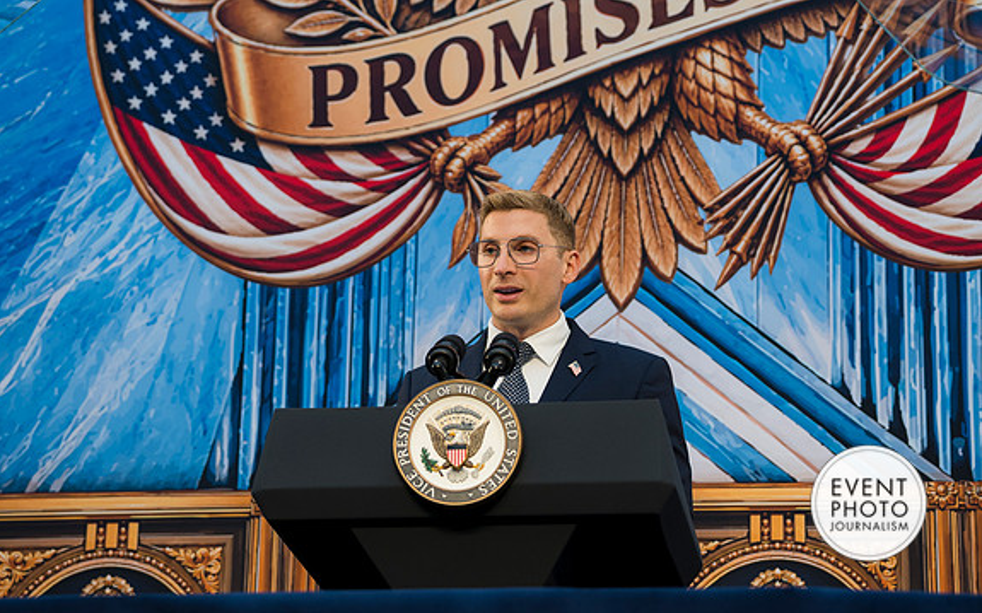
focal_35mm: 111
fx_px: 2970
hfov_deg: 18.8
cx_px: 488
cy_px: 287
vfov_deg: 11.8
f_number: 2.8
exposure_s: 1/200
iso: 160
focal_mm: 72
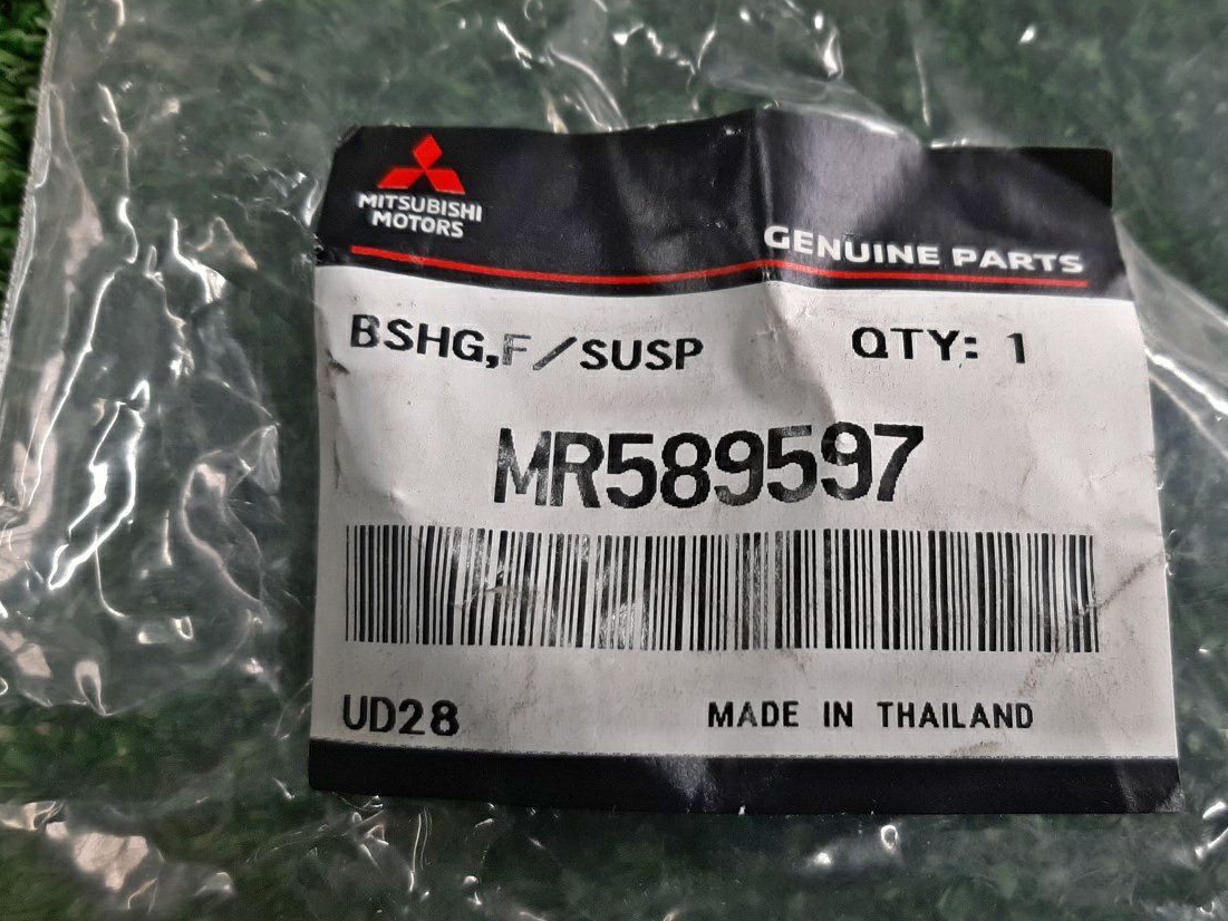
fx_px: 1206
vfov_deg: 41.8
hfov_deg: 53.6
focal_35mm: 34
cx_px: 729
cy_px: 488
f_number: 1.7
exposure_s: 1/100
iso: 58
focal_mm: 3.93
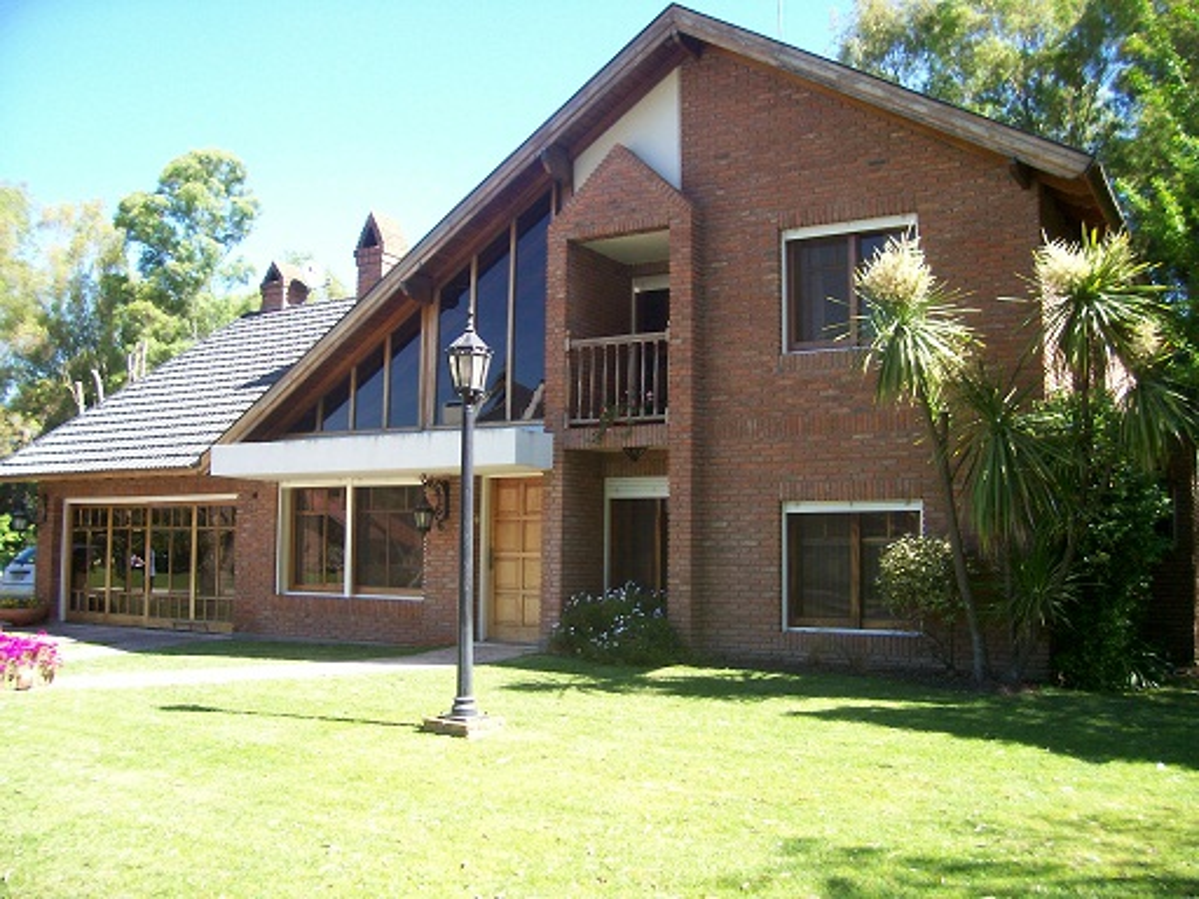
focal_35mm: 34
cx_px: 600
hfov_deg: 54.0
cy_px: 450
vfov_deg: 41.8
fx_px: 1178
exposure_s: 1/306
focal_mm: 5.6
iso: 80
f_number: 2.7
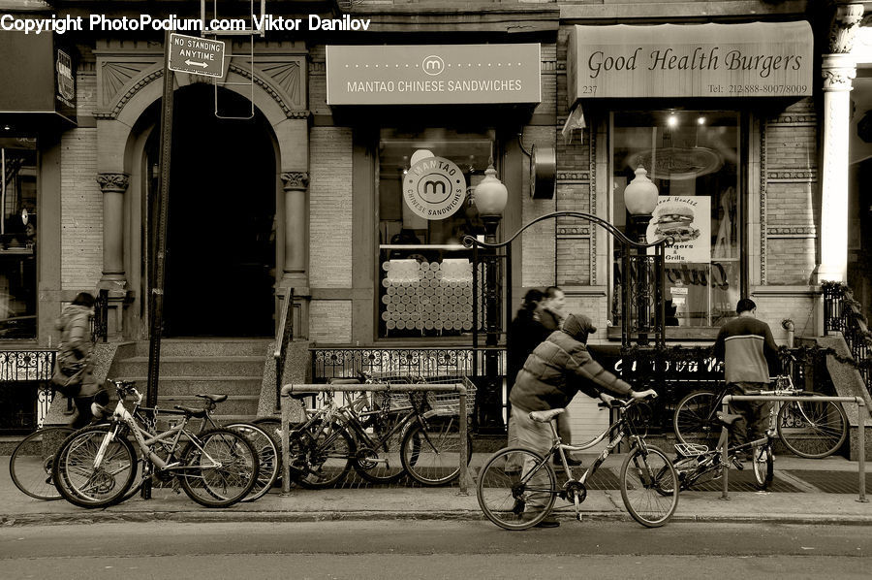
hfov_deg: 42.4
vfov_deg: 28.9
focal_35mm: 46
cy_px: 290
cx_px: 436
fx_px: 1125
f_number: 8
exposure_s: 1/30
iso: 200
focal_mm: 31
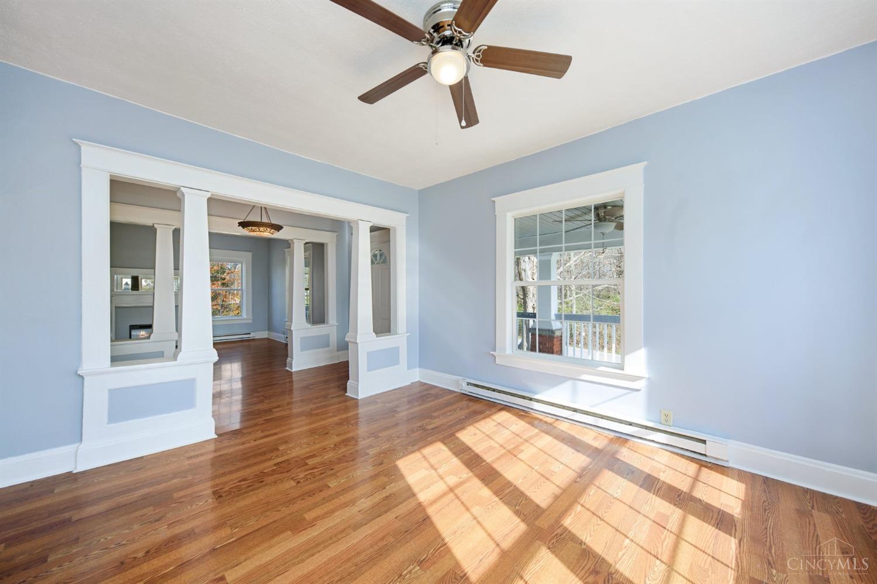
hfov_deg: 108.3
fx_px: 317
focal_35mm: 13
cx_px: 438
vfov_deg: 85.4
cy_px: 292
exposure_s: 1/160
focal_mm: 13
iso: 320
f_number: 5.6
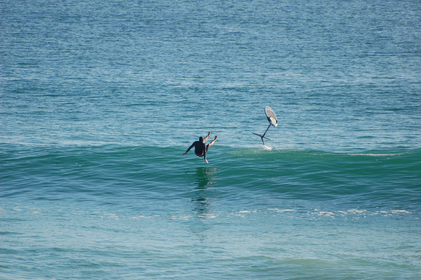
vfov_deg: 3.0
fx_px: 5258
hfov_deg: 4.6
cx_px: 210
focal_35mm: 450
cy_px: 140
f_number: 5.6
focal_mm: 300
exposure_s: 1/1000
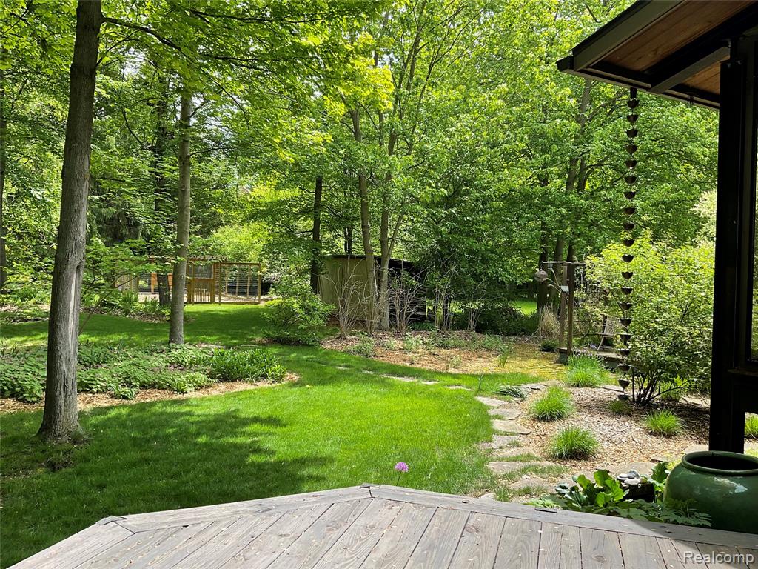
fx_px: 635
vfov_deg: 48.2
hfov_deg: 61.7
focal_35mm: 29
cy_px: 284
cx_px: 379
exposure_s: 1/500
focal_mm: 3
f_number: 1.8
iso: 16
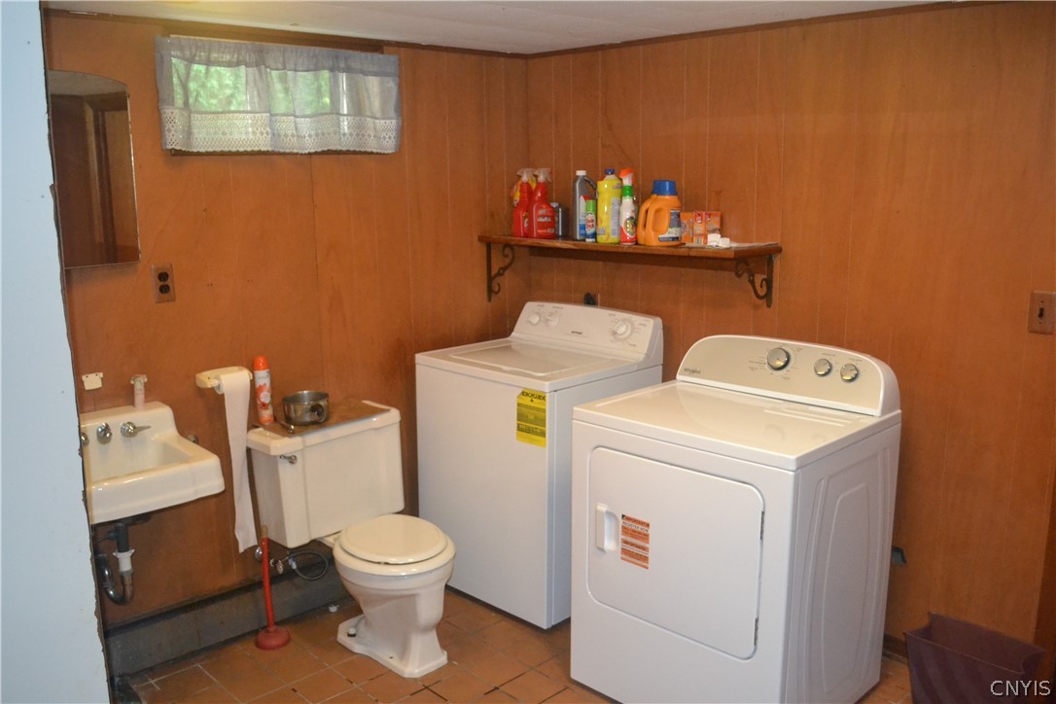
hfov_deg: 61.9
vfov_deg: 43.6
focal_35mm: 30
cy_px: 352
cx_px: 528
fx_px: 880
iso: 3200
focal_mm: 20
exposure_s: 1/60
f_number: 3.8
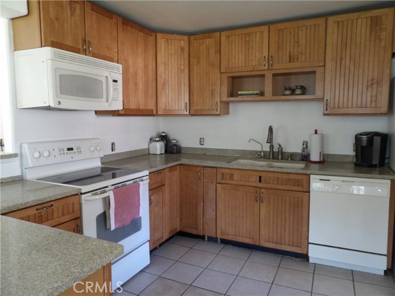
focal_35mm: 24
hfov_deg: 71.6
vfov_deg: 56.8
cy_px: 148
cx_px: 198
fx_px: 274
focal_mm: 4.3
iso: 451
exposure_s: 1/17
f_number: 3.2
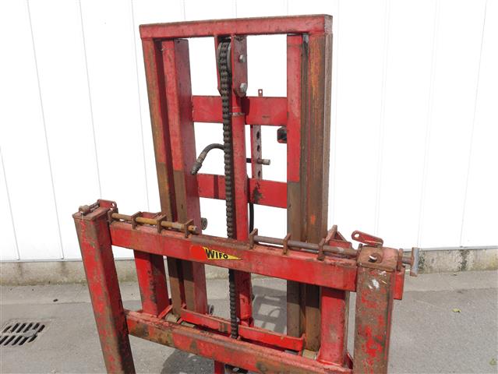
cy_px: 187
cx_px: 249
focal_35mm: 30
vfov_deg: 46.8
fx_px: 432
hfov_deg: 59.9
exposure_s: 1/500
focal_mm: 15
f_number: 7.1
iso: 160
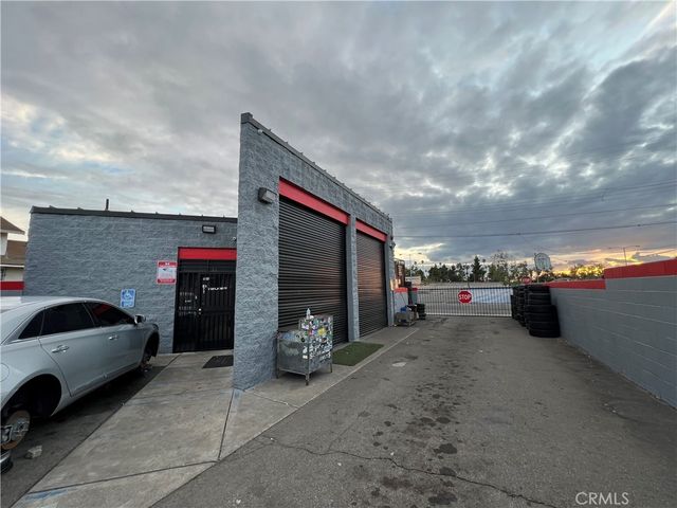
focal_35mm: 13
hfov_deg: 106.2
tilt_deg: +6.1
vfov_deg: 89.9
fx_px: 254
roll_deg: +1.4
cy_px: 254
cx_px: 338
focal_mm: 1.57
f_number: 1.8
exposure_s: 1/99
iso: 32
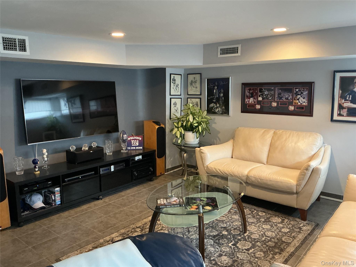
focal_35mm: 29
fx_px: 298
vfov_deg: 48.2
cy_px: 134
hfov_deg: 61.7
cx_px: 178
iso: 250
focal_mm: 3
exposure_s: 1/60
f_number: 1.8
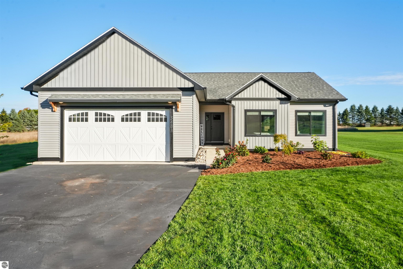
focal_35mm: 24
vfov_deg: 53.2
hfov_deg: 73.7
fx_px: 269
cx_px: 202
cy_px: 134
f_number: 13
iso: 640
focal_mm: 24
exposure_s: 1/160
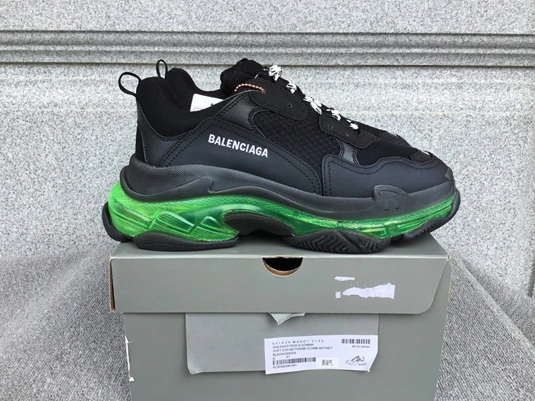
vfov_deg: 44.1
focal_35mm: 32
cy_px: 204
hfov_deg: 56.8
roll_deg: -0.3
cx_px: 268
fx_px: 494
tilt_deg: -17.0
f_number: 2.4
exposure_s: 1/351
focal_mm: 3.3
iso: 25
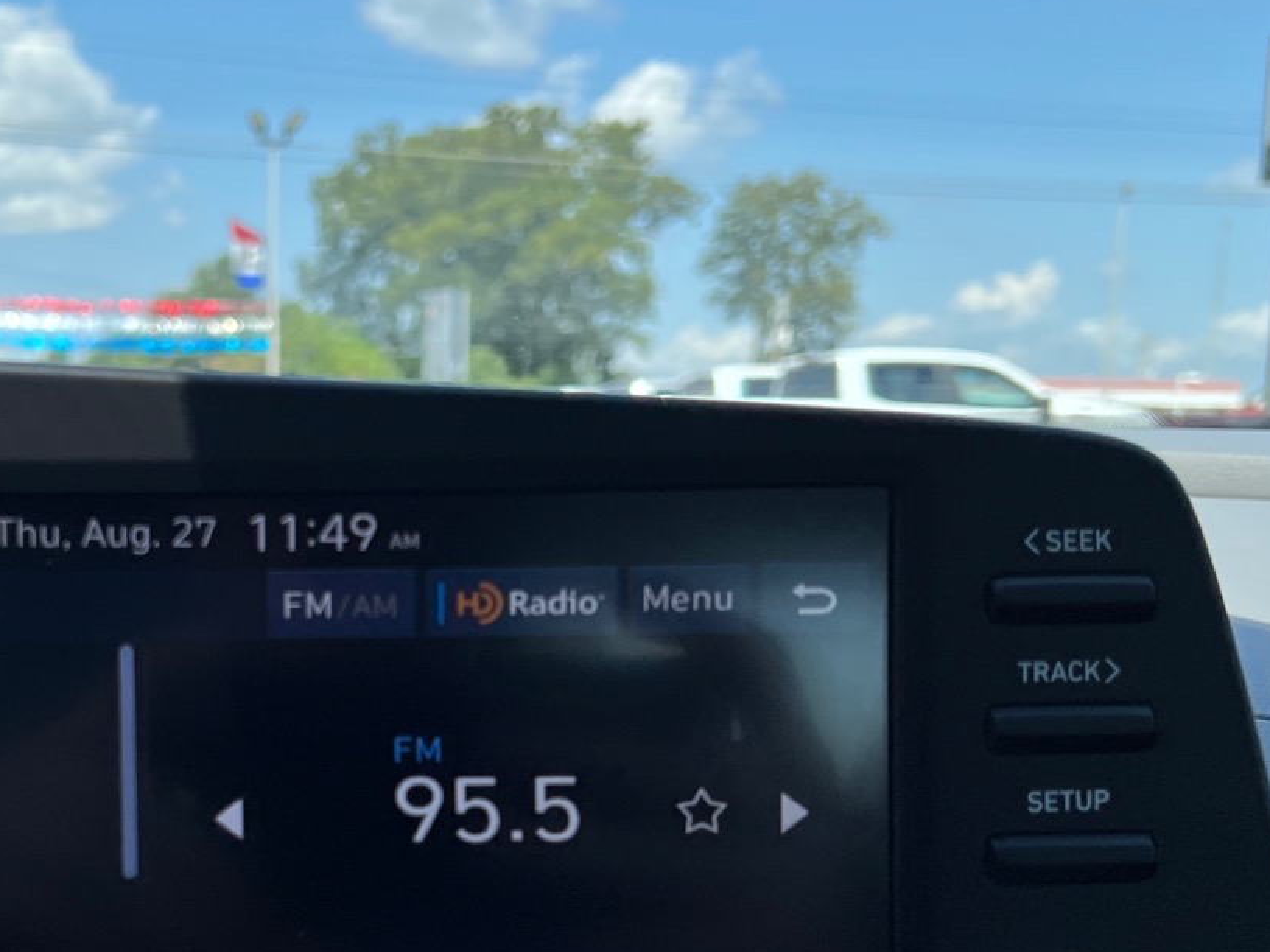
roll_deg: -0.2
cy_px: 761
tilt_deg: -10.7
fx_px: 1871
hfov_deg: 36.9
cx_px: 369
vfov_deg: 28.0
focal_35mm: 51
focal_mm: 5.7
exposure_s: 1/2632
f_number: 1.5
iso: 50
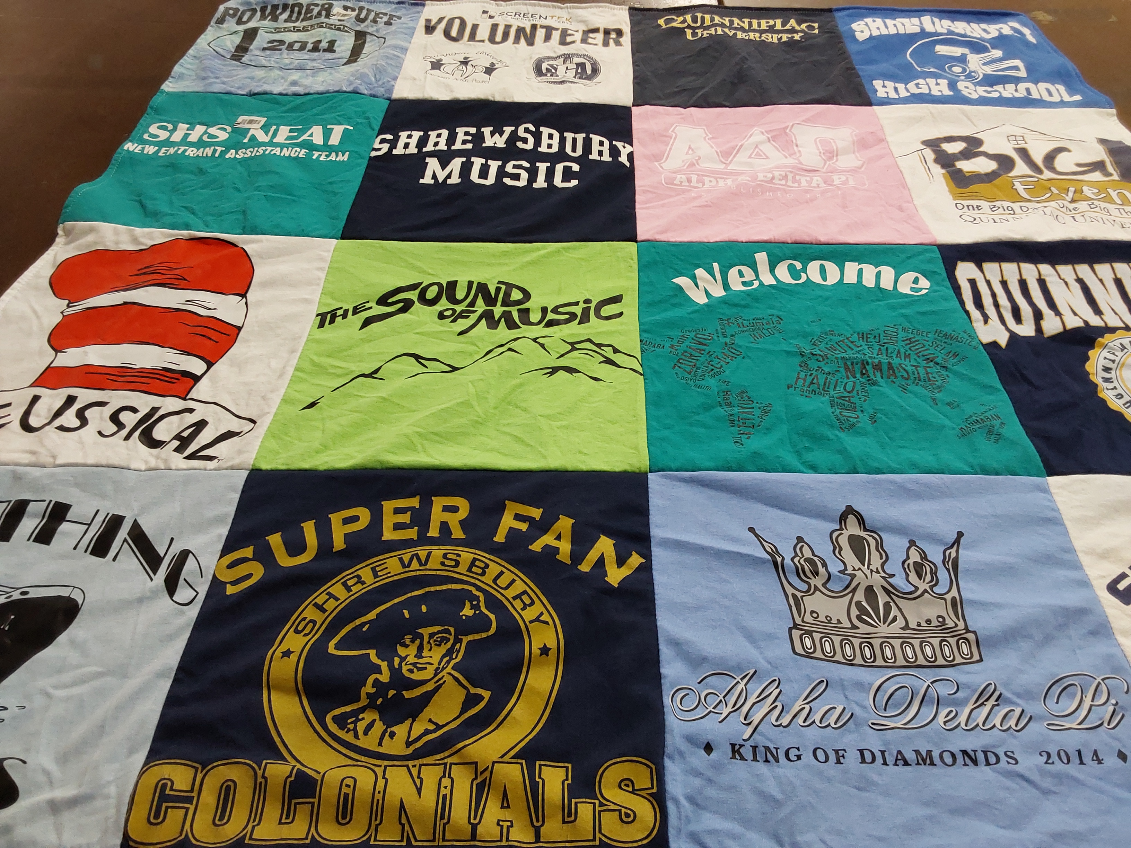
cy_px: 424
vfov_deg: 49.7
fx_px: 915
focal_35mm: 28
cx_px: 566
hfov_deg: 63.4
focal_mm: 2.91
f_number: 1.9
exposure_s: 1/60
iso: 100
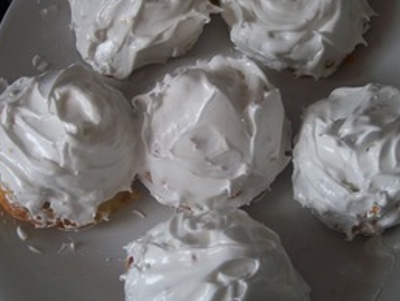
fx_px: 578
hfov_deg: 38.2
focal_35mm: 50
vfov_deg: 29.1
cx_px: 194
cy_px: 133
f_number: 2.7
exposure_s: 1/30
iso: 80
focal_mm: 6
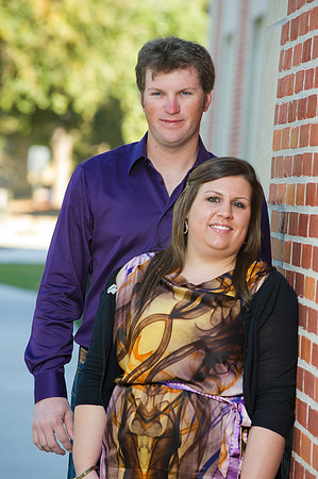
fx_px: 2656
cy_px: 240
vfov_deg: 10.3
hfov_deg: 6.9
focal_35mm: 200
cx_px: 159
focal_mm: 200
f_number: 5
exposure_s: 1/100
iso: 400
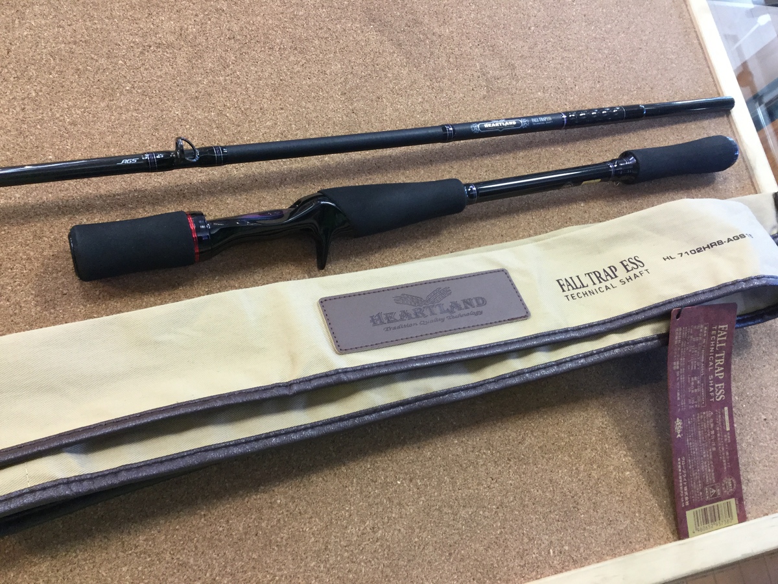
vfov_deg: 45.4
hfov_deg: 58.4
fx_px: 697
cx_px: 389
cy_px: 292
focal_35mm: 31
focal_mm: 3.3
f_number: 2.4
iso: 80
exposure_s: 1/30
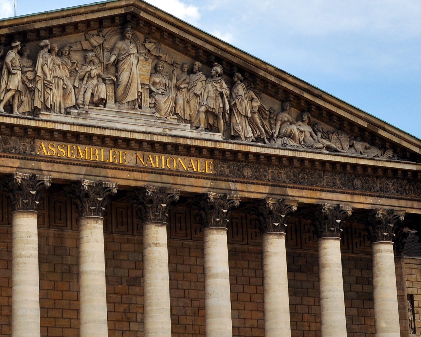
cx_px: 31
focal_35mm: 114
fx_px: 1421
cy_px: 158
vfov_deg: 13.5
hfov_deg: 16.6
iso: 200
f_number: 10
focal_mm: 32
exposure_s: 1/320
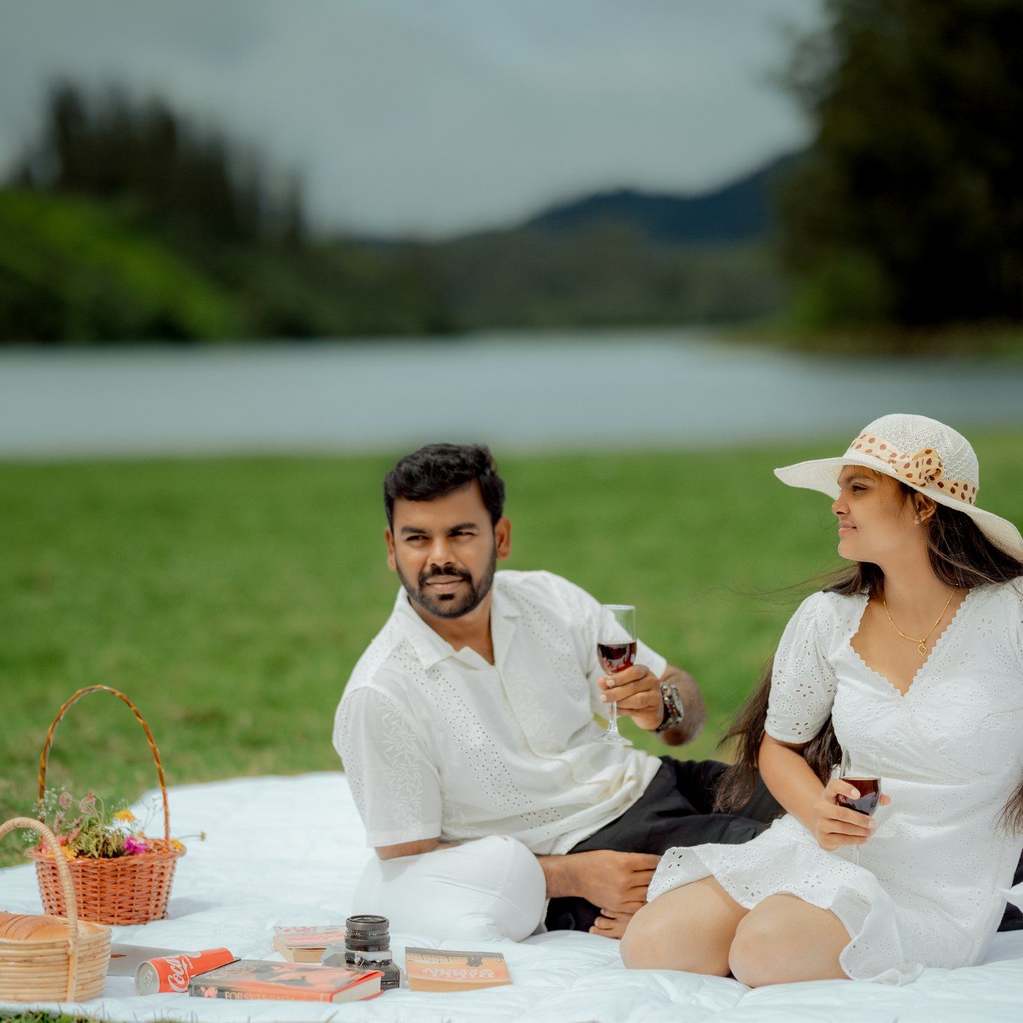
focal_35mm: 109
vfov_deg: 16.0
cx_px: 547
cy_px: 513
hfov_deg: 16.0
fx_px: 3644
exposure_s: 1/8000
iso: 100
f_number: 1.4
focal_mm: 85
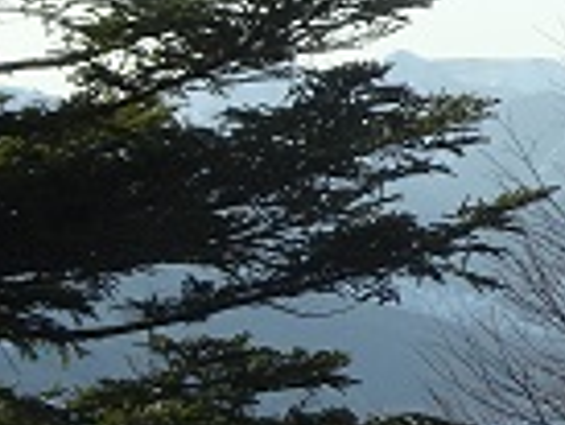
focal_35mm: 206
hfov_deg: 9.0
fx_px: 3365
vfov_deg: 7.2
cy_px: 138
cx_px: 1128
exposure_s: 1/320
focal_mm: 7.3
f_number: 4.5
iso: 80
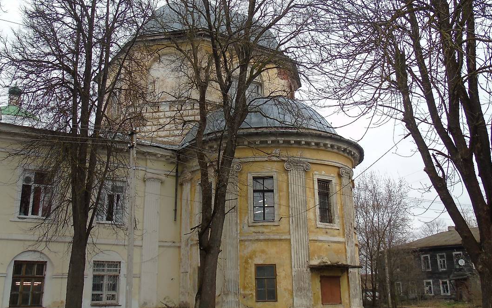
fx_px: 469
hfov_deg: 55.2
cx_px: 219
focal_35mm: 35
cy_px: 135
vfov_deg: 36.2
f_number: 3.6
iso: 80
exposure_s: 1/320
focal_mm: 5.2
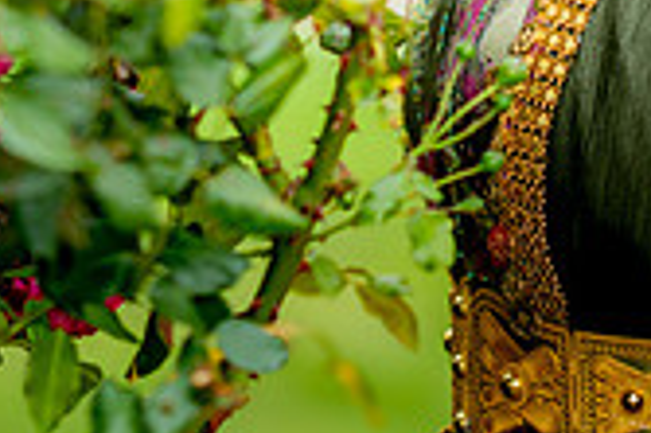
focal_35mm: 296
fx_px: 5347
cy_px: -306
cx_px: 203
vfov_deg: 4.6
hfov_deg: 7.0
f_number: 1.4
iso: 100
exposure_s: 1/2000
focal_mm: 85
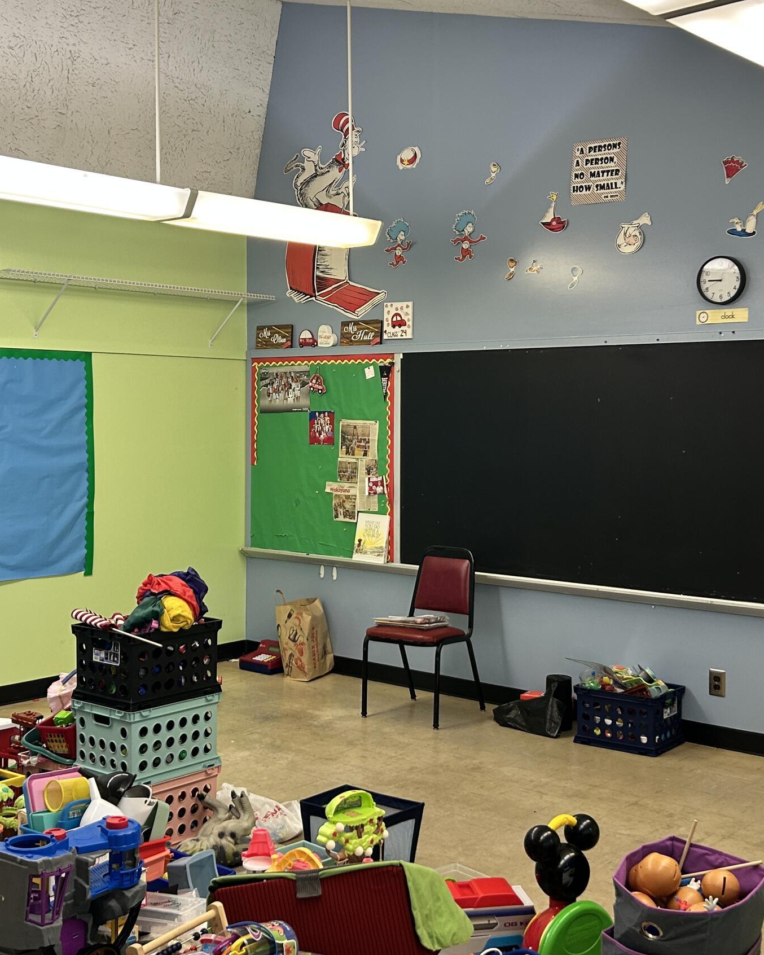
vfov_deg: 41.1
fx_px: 1272
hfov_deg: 33.4
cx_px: 397
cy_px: 446
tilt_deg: -2.1
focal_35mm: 45
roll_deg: +0.3
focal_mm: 5.7
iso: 80
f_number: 1.5
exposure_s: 1/60
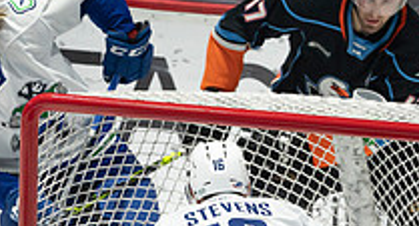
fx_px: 21257
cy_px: 401
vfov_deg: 0.6
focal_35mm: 1931
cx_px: 144
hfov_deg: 1.1
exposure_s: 1/640
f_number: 4
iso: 1600
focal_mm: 600
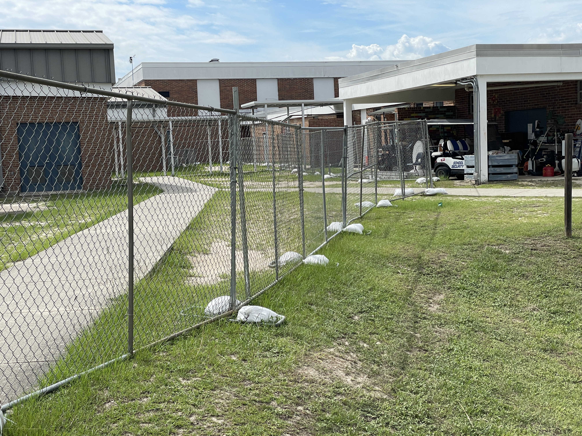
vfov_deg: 28.0
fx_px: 874
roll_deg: +3.7
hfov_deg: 36.8
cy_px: 218
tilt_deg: -3.6
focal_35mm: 52
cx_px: 291
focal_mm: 6
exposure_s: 1/1996
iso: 25
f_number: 2
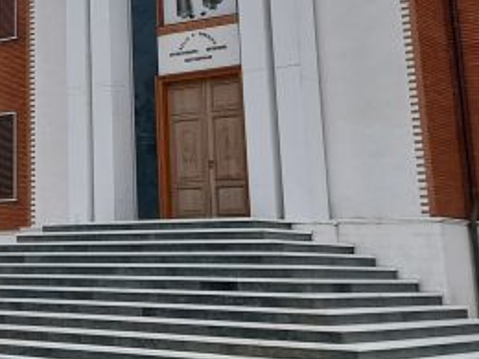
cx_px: -22
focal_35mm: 77
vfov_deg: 18.5
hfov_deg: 24.0
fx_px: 1065
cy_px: -15
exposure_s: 1/887
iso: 20
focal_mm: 4.6
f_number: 2
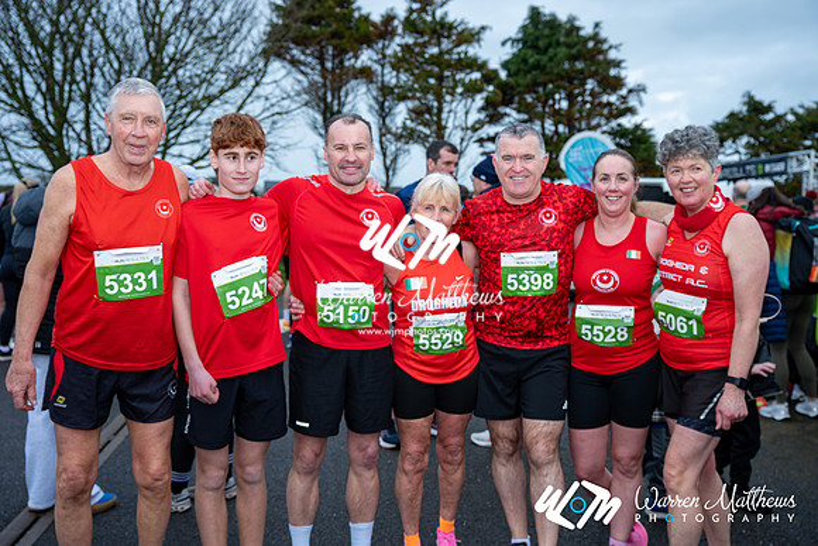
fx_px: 818
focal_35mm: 36
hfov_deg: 53.1
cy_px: 273
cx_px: 409
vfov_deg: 36.9
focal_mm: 36
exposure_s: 1/200
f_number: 4
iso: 100
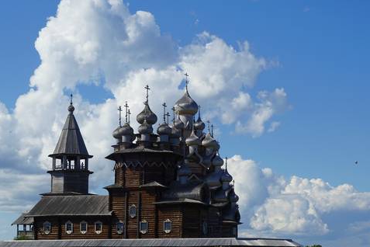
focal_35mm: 77
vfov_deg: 17.7
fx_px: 791
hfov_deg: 26.2
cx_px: 130
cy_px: 161
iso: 100
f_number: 11
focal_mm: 34
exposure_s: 1/250
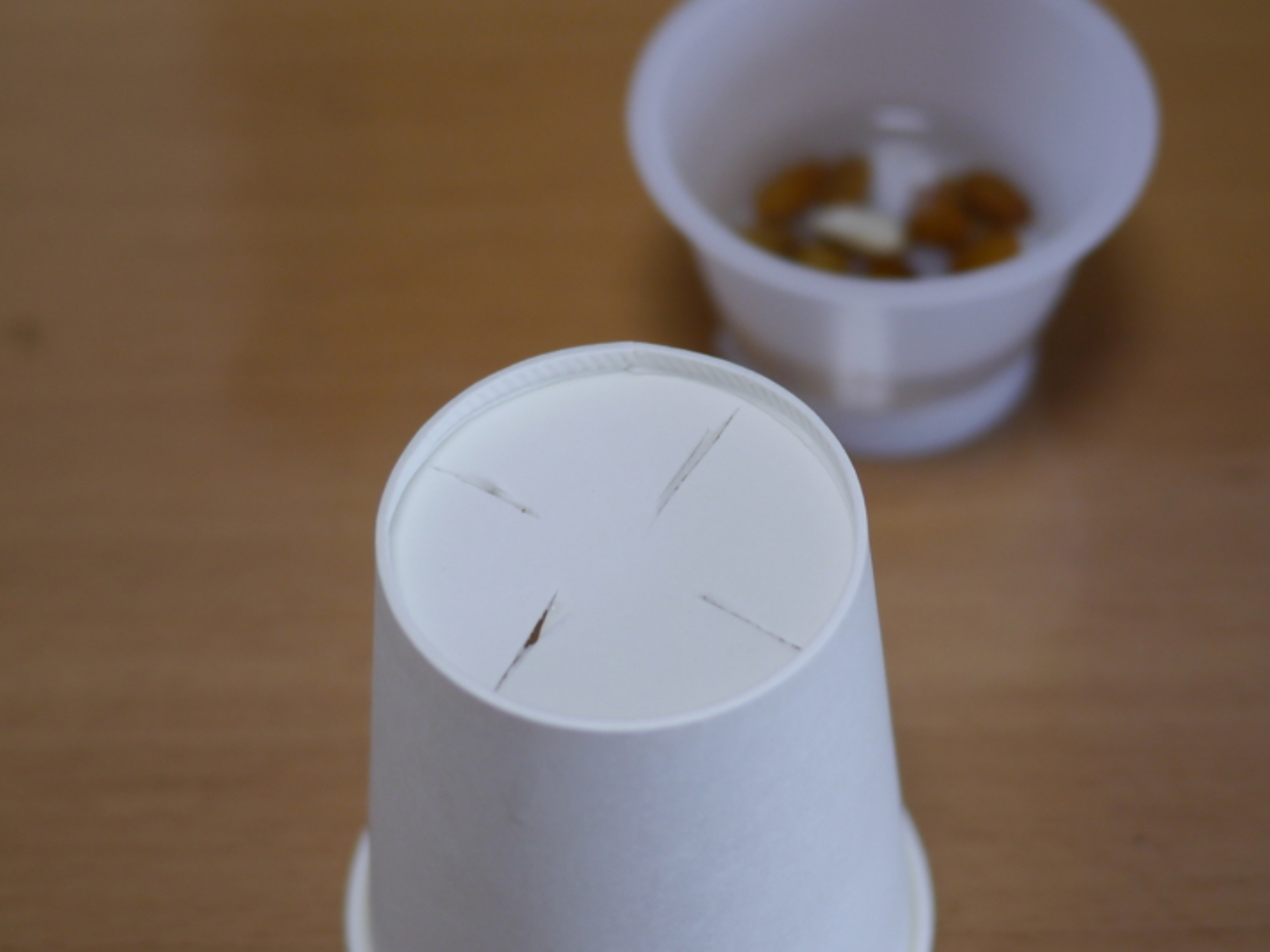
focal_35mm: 80
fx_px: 2935
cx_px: 635
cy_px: 476
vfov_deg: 18.4
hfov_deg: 24.4
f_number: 1.7
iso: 160
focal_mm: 20
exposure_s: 1/80
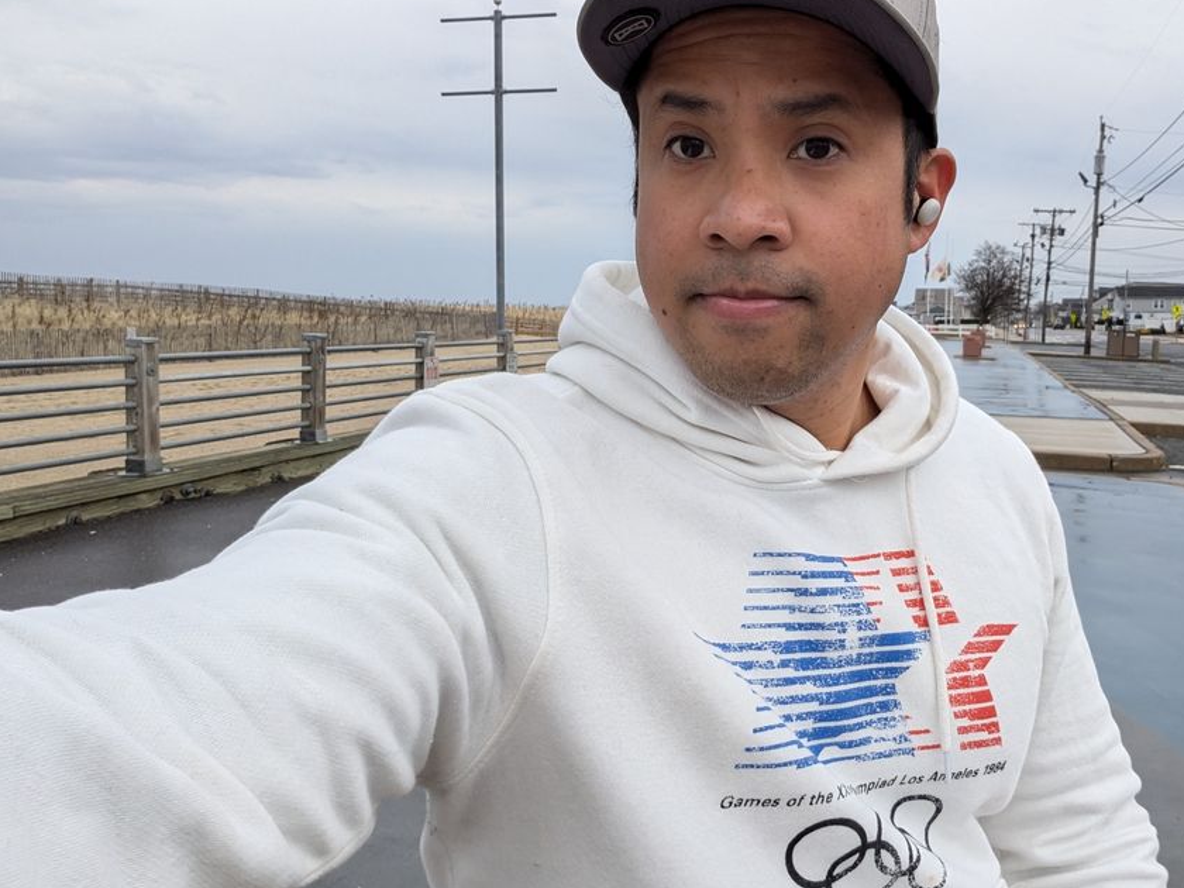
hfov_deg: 58.5
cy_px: 376
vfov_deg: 46.6
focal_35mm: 30
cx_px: 798
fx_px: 1026
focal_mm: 2.74
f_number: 2.2
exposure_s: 1/569
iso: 47
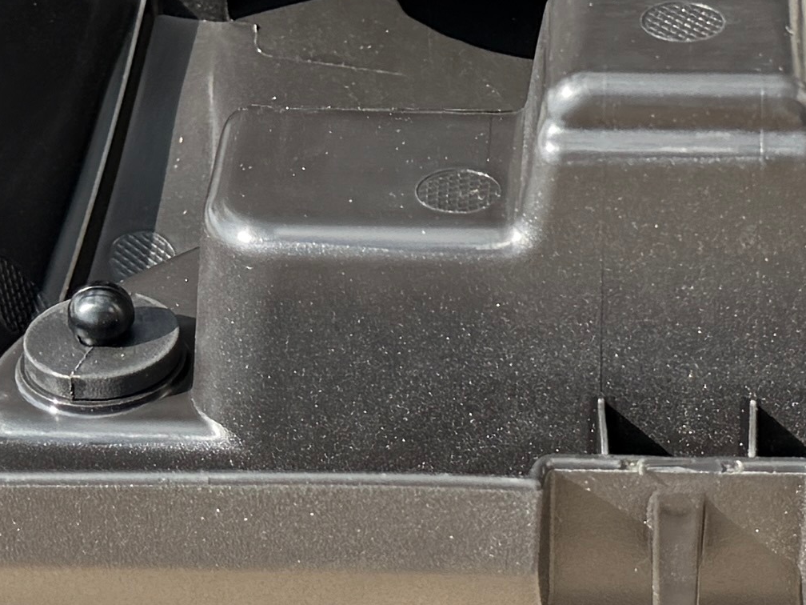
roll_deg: -0.9
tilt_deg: -27.7
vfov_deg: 10.8
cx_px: 664
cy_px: -48
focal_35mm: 136
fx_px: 3167
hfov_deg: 14.4
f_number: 1.78
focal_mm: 6.76
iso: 100
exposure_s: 1/1174
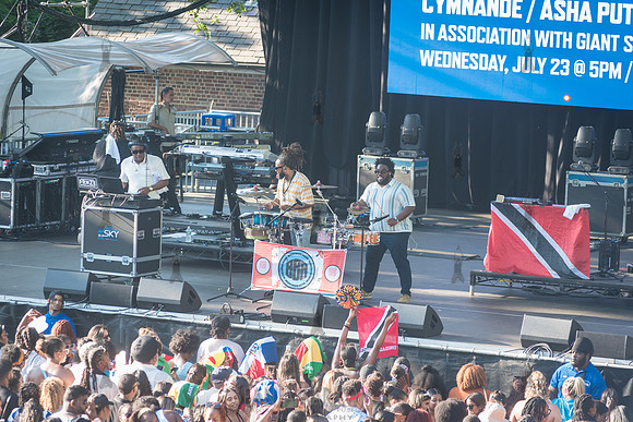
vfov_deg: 8.1
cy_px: 211
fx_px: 2990
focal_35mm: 170
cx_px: 316
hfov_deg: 12.1
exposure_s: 1/200
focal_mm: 170
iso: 400
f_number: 4
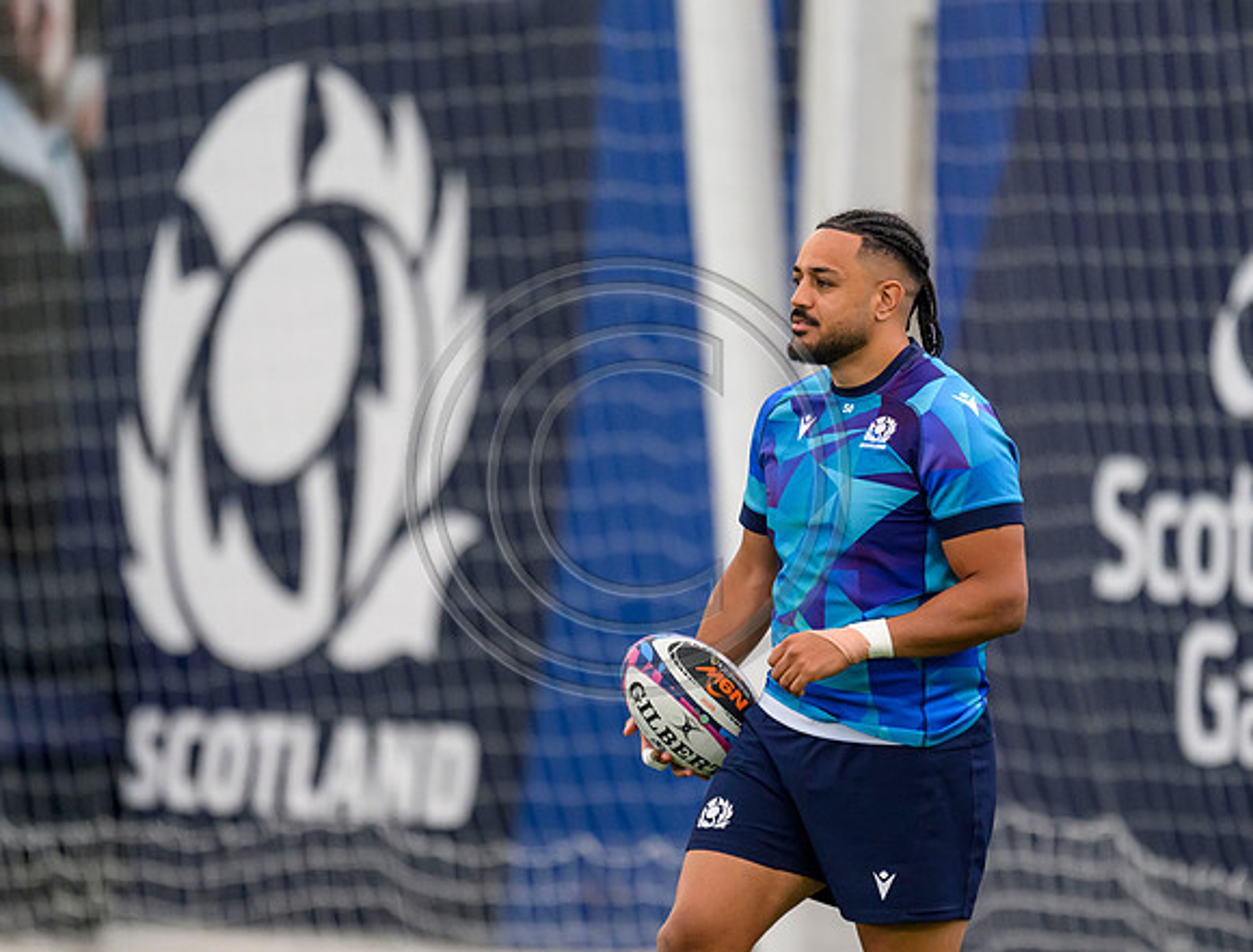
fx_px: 27070
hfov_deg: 2.7
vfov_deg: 2.0
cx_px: 639
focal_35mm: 744
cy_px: 508
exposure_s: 1/1000
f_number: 4
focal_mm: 560
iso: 5000
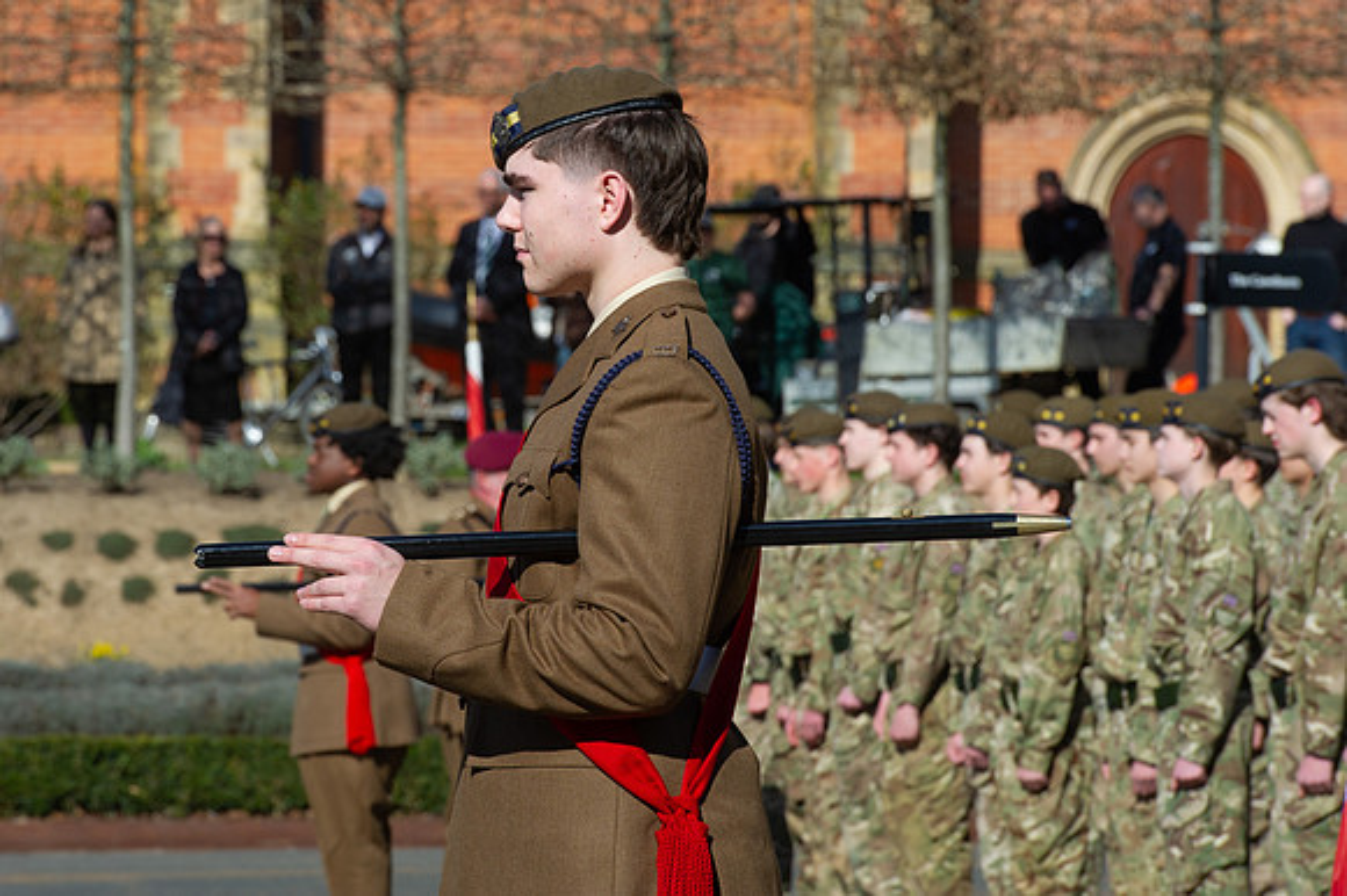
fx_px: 8878
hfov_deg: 8.7
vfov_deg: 5.8
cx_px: 548
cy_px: 364
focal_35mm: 237
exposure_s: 1/500
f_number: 10
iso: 250
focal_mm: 200
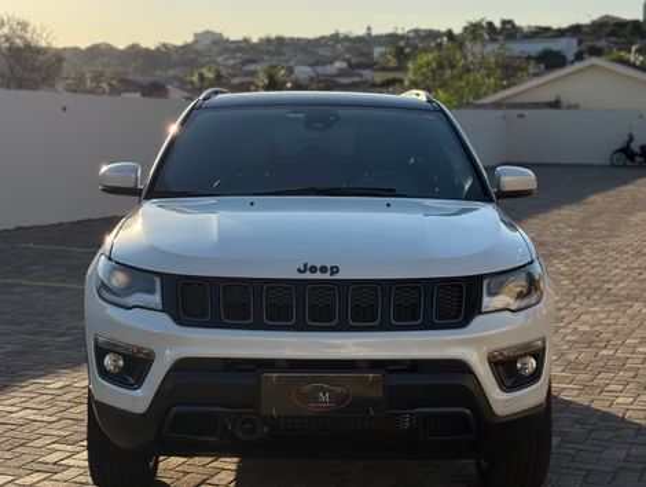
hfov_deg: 39.6
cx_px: 323
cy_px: 244
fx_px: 897
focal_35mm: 48
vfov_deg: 30.3
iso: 64
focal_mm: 6.76
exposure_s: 1/5208
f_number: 1.78
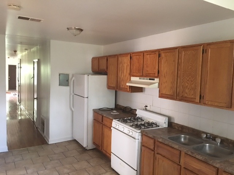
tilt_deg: -3.6
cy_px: 88
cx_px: 117
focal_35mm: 29
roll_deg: -2.5
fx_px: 196
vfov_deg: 48.2
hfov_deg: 61.7
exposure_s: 1/4
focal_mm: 4.15
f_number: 2.2
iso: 80
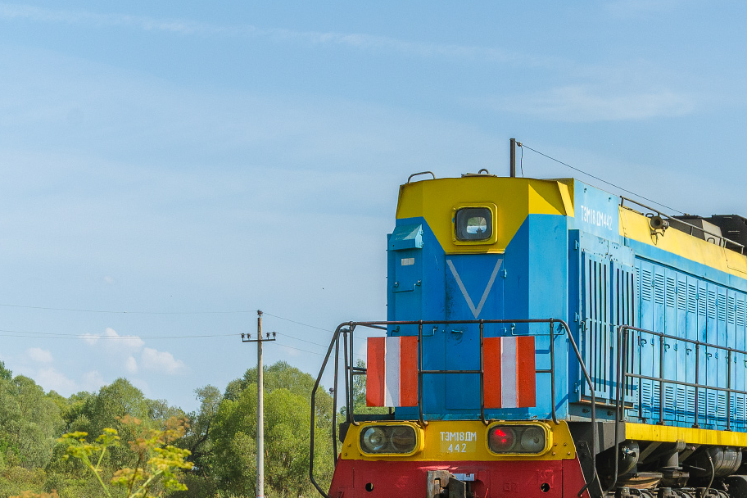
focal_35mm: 128
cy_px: 353
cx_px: 571
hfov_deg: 15.9
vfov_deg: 10.7
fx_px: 2656
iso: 320
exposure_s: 1/1000
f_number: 7.1
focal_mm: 52
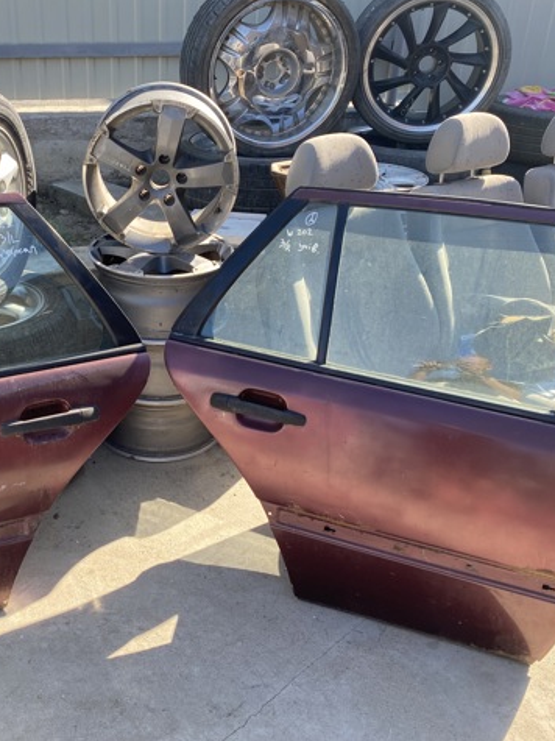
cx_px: 151
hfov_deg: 39.8
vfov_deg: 52.6
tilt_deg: -28.1
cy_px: 369
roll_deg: +0.3
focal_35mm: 35
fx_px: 749
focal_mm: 4.25
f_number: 1.8
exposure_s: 1/342
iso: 32
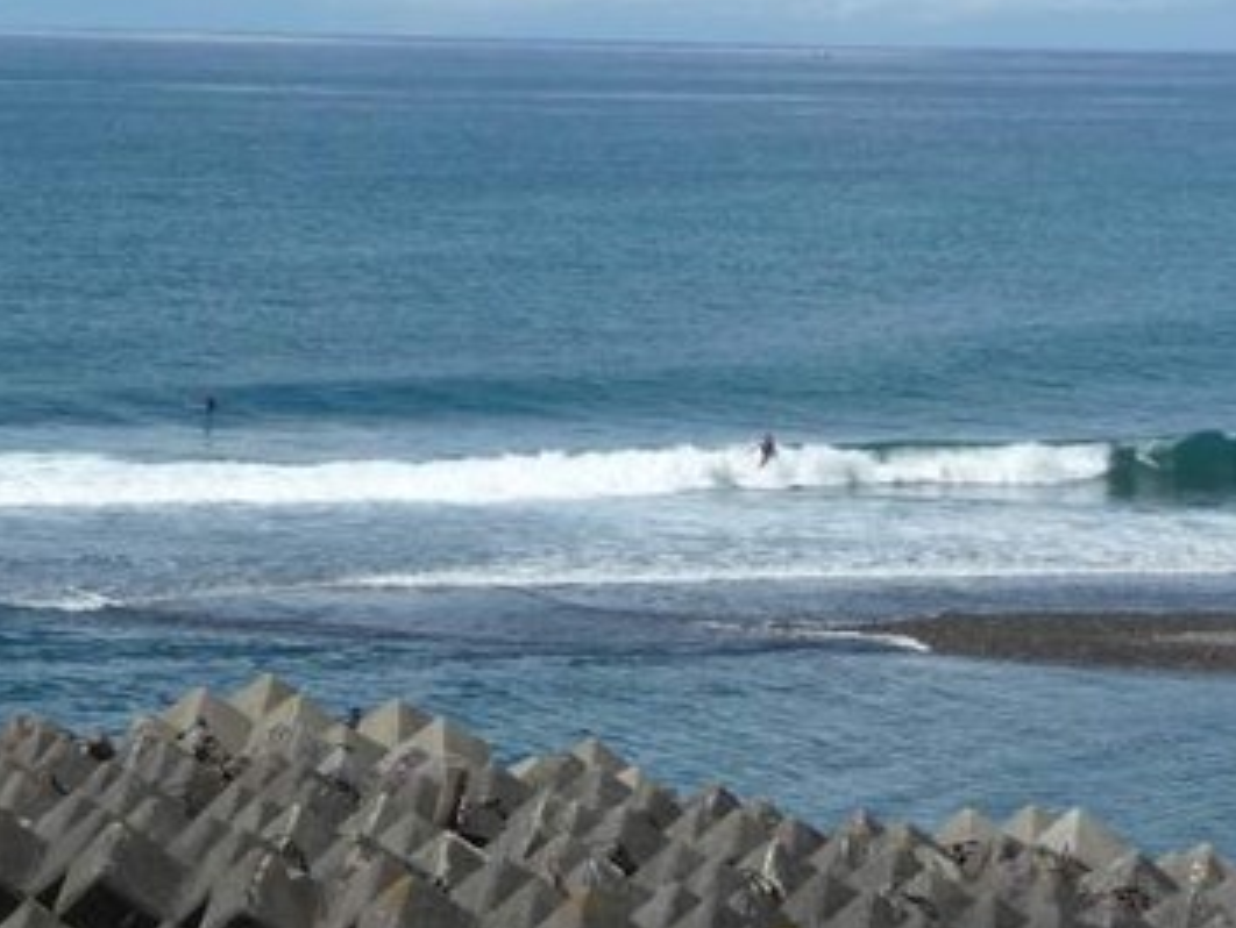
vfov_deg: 10.7
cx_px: 777
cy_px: 621
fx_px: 4931
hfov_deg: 14.3
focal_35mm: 138
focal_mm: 15.2
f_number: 4.7
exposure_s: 1/800
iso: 100
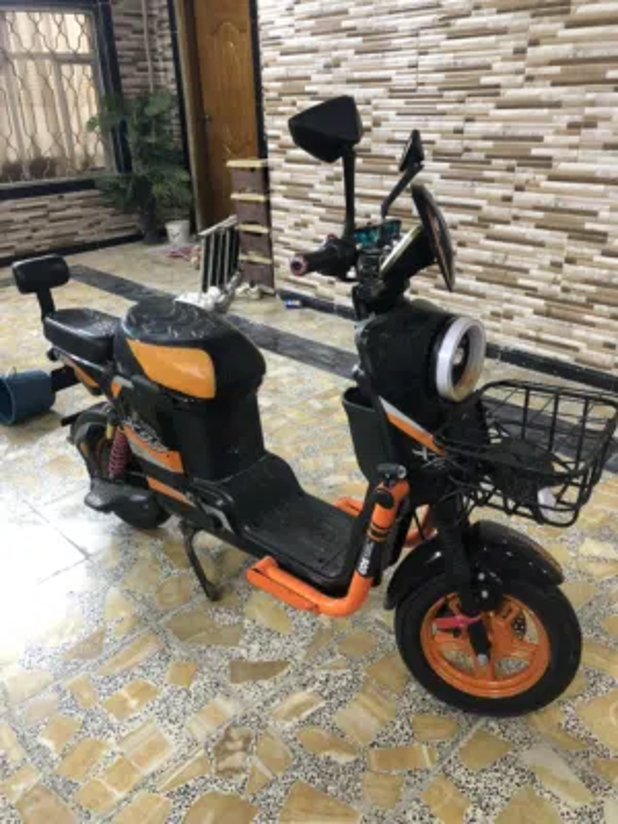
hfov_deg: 49.7
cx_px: 309
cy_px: 412
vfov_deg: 63.4
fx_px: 667
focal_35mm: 28
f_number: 1.8
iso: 100
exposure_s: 1/17
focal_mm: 4
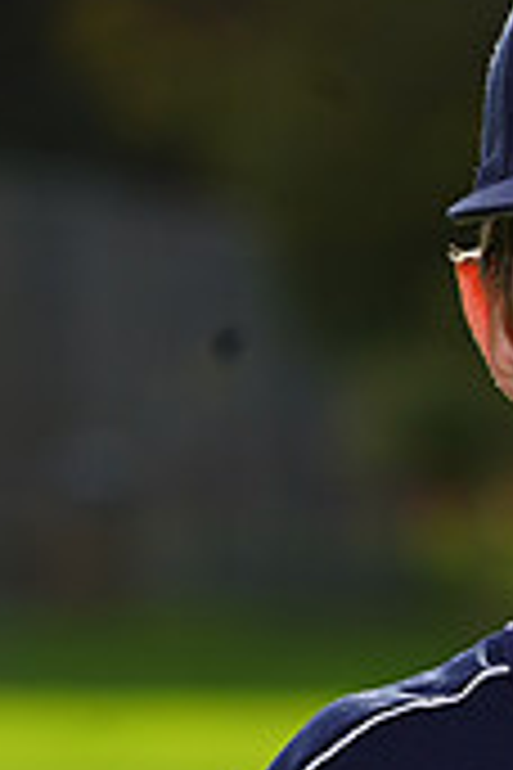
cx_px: 655
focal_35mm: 789
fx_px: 16864
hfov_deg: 1.7
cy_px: 914
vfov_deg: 2.6
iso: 160
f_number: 8
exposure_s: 1/250
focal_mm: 232
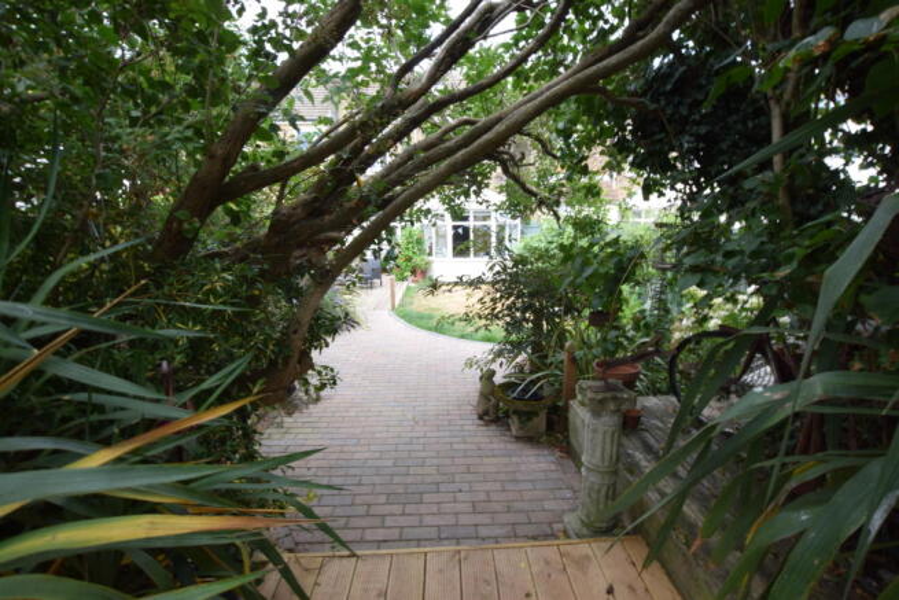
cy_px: 300
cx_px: 450
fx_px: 375
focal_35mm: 15
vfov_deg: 77.4
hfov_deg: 100.4
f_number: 14
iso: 100
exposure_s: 1/10
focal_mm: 10
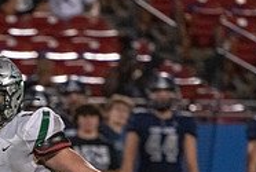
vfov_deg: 1.2
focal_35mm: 1160
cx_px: -16
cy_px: 297
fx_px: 8269
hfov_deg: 1.8
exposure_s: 1/1000
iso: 10000
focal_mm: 324
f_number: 5.6
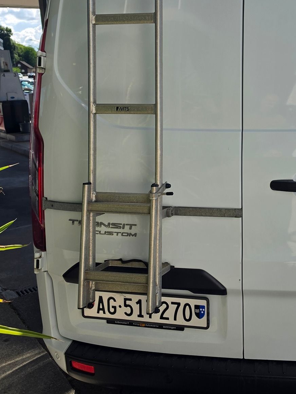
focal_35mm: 40
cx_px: 251
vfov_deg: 46.4
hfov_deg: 34.4
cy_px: 150
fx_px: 456
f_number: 1.4
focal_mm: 6.5
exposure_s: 1/7058
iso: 64
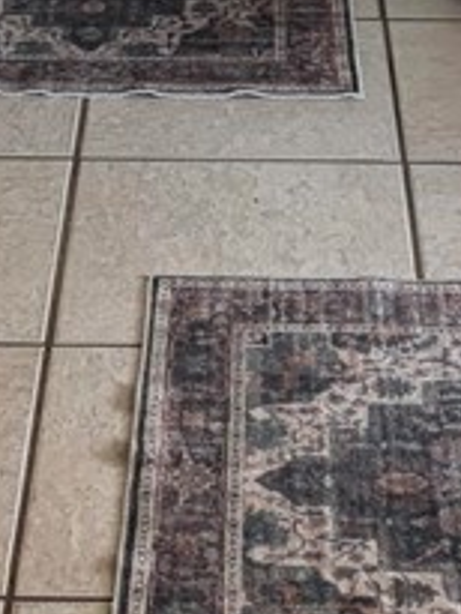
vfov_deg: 13.6
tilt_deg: -12.3
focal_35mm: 130
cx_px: 222
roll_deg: -0.4
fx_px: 2306
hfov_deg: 11.4
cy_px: -497
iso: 160
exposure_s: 1/60
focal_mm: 5.96
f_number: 1.6
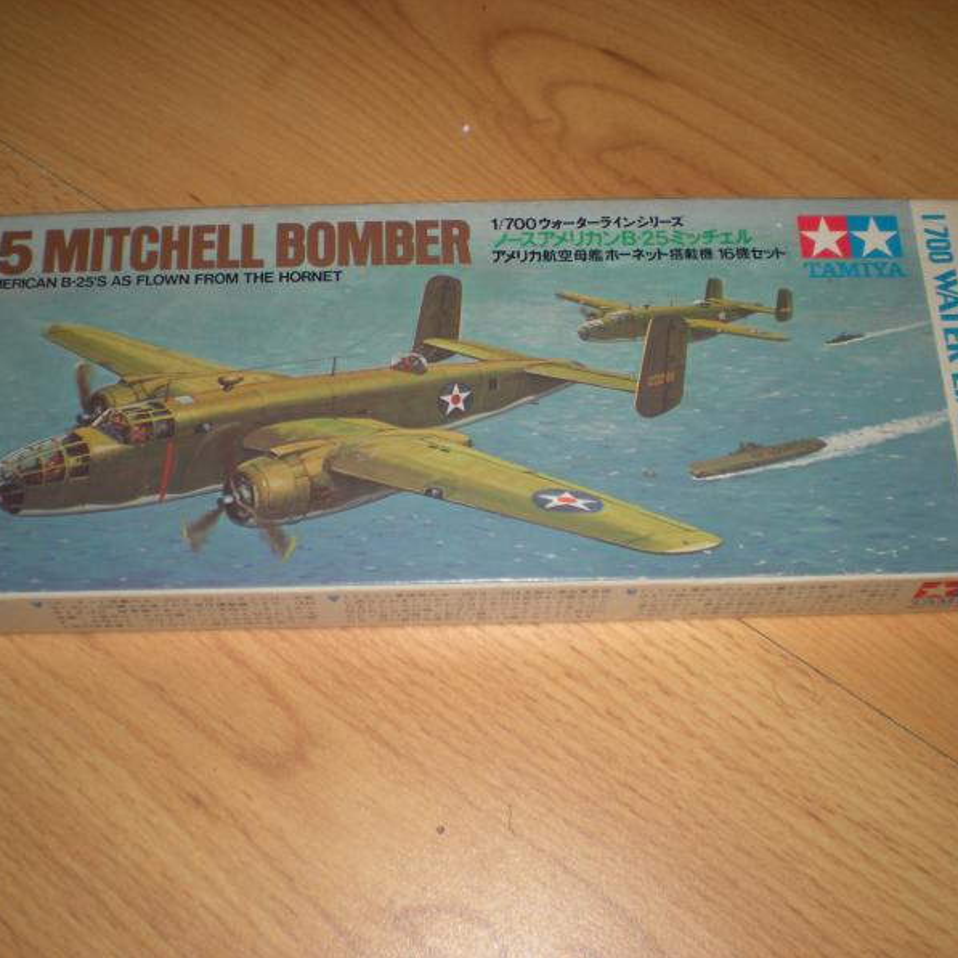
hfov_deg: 37.5
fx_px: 1409
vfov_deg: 37.6
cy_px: 480
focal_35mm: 45
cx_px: 424
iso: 64
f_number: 3.1
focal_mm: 6.3
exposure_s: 1/60
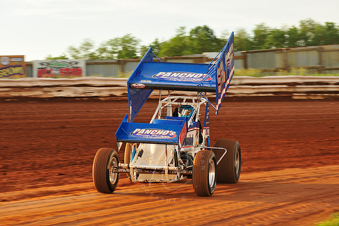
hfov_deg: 20.4
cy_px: 113
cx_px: 170
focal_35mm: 100
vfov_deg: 13.7
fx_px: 941
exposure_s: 1/320
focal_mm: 100
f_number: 8
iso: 400
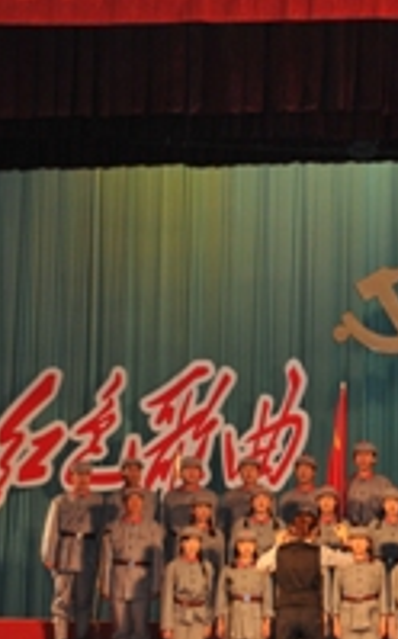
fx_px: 2278
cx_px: 308
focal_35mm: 131
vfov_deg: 16.0
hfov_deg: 10.0
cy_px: 315
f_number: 4.2
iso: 640
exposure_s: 1/100
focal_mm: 38
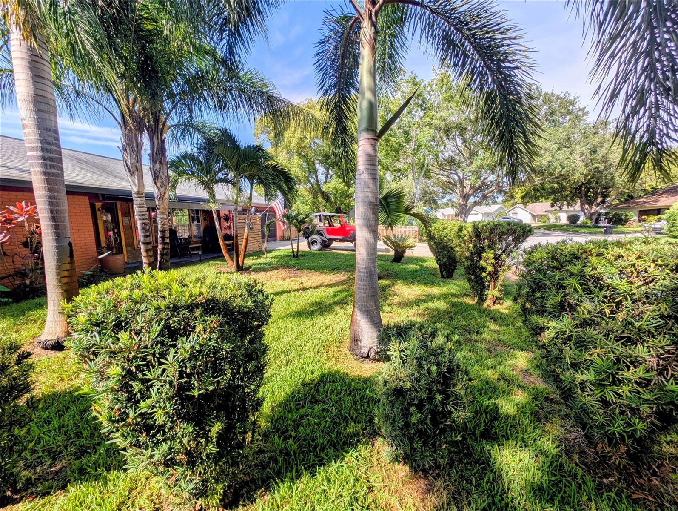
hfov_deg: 110.5
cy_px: 256
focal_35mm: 12
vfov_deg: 94.6
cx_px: 339
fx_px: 235
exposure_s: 1/1172
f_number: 1.95
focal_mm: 2.23
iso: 36
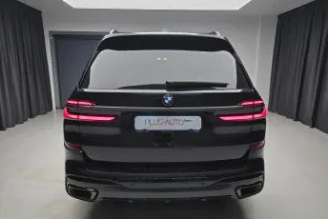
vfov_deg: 51.4
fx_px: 228
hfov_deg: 71.5
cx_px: 167
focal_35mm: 25
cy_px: 109
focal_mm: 6.3
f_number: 1.7
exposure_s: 1/100
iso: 40
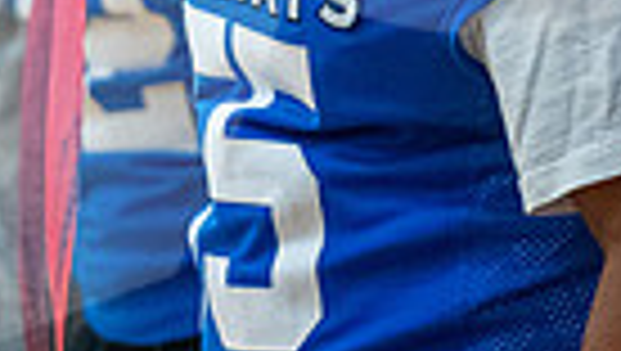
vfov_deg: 1.2
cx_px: -18
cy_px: -199
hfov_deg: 2.2
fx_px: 16288
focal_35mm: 988
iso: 3200
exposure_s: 1/500
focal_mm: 200
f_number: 2.8
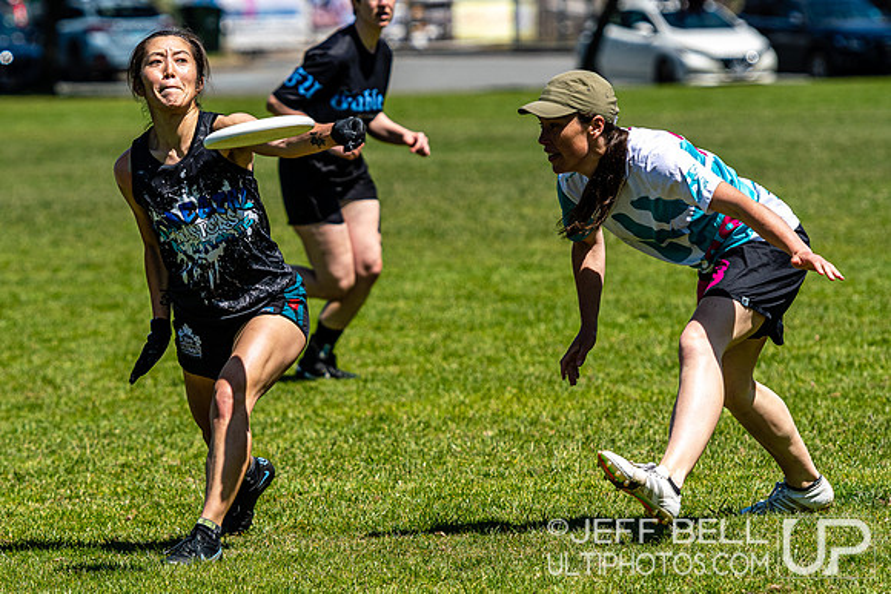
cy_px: 241
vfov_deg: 4.2
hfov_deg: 6.3
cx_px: 286
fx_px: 8070
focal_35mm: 326
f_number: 4
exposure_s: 1/2500
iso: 100
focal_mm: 160
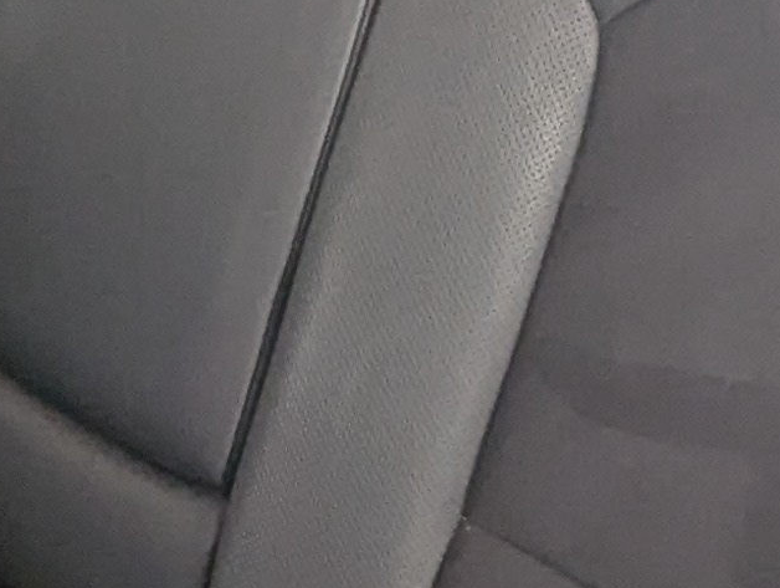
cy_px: 612
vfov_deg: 14.0
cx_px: 292
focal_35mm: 104
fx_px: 2347
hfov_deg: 18.8
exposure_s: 1/42.6
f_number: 2.2
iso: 93
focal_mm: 2.35
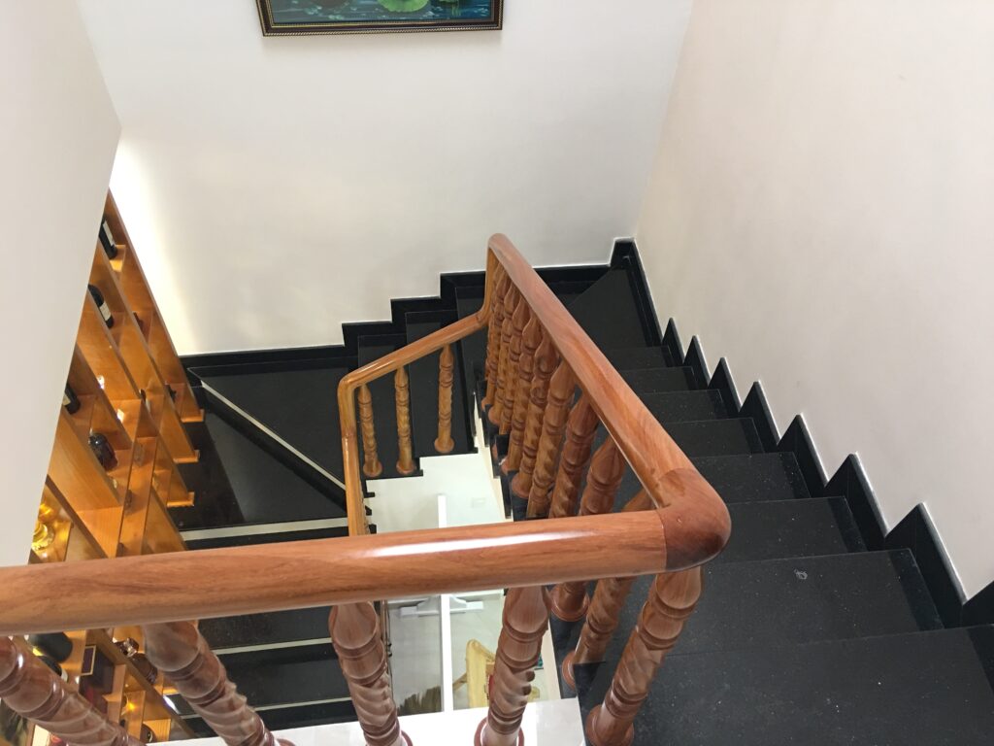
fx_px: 833
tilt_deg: -52.9
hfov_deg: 61.7
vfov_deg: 48.2
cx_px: 497
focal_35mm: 29
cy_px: 373
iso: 100
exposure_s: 1/17
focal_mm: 4.15
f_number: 2.2
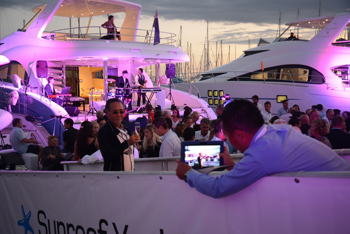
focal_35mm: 44
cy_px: 117
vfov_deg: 30.5
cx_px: 175
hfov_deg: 44.5
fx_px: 428
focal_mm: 44
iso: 1600
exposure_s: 1/20
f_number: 4.2
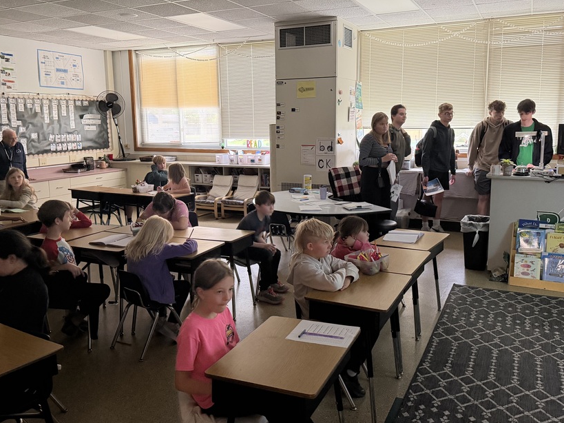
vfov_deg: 46.7
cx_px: 287
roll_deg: +0.6
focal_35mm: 30
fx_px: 489
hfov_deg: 60.0
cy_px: 185
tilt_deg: -9.0
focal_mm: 6.76
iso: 800
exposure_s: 1/40
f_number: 1.78
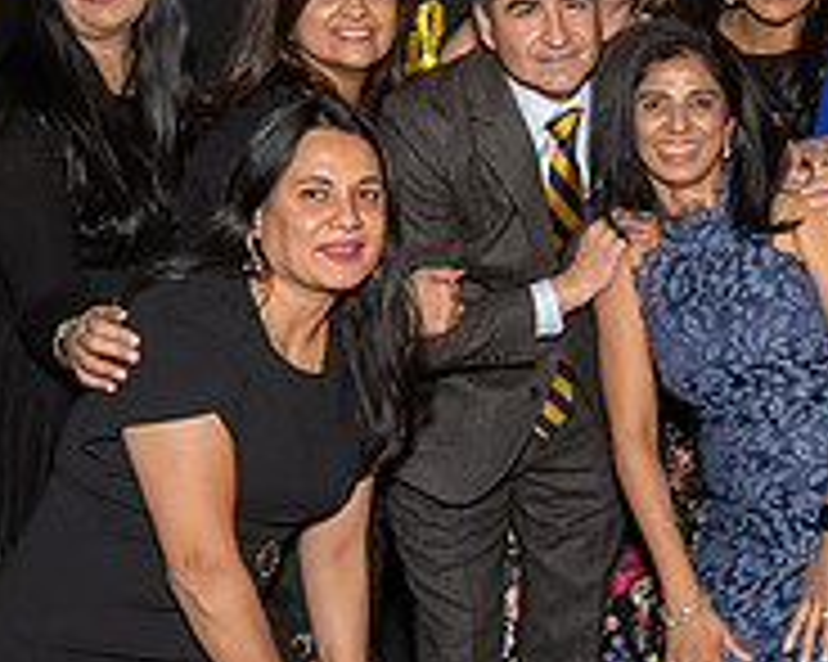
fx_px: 1910
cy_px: 303
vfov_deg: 19.6
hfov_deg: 23.3
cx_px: 853
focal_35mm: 78
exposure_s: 1/250
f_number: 8
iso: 1250
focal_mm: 17
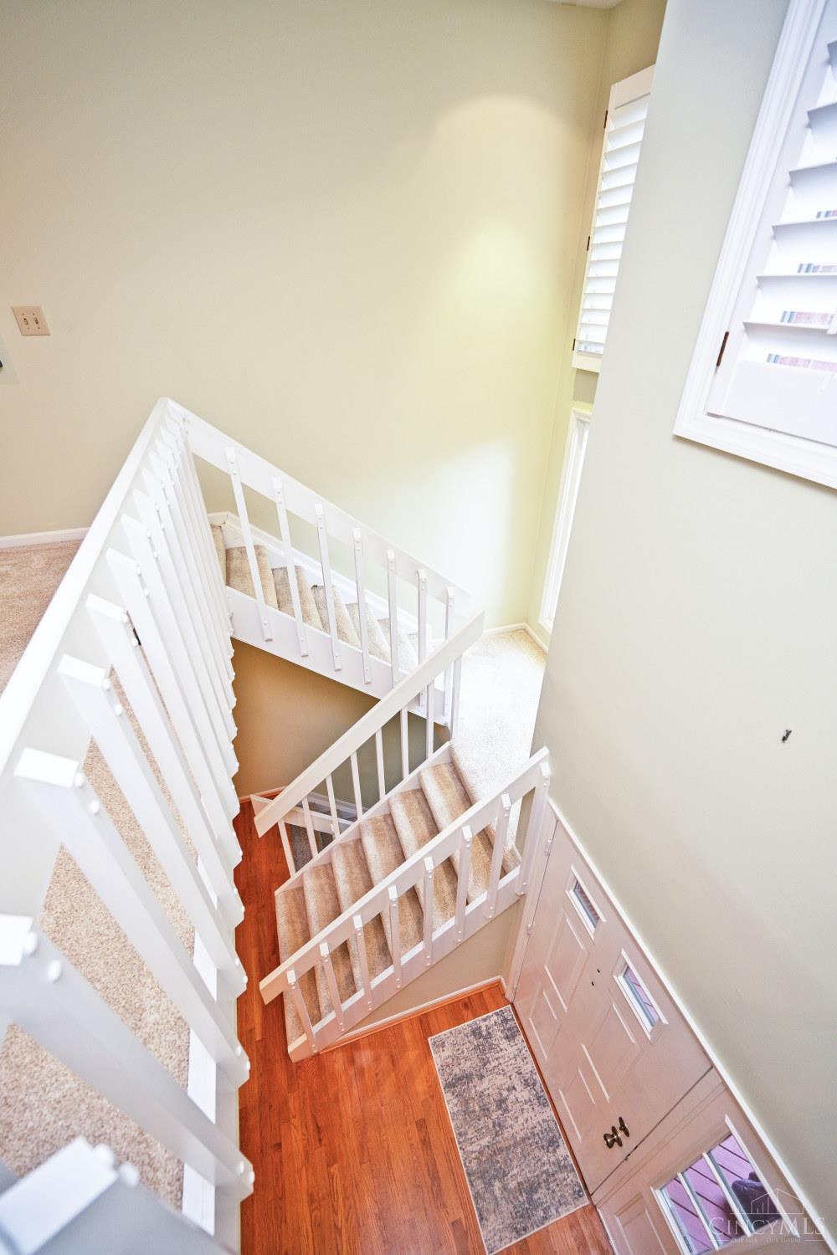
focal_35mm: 14
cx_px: 418
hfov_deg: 81.2
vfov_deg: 104.3
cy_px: 628
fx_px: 488
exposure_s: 1/60
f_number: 4
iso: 280
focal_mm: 14
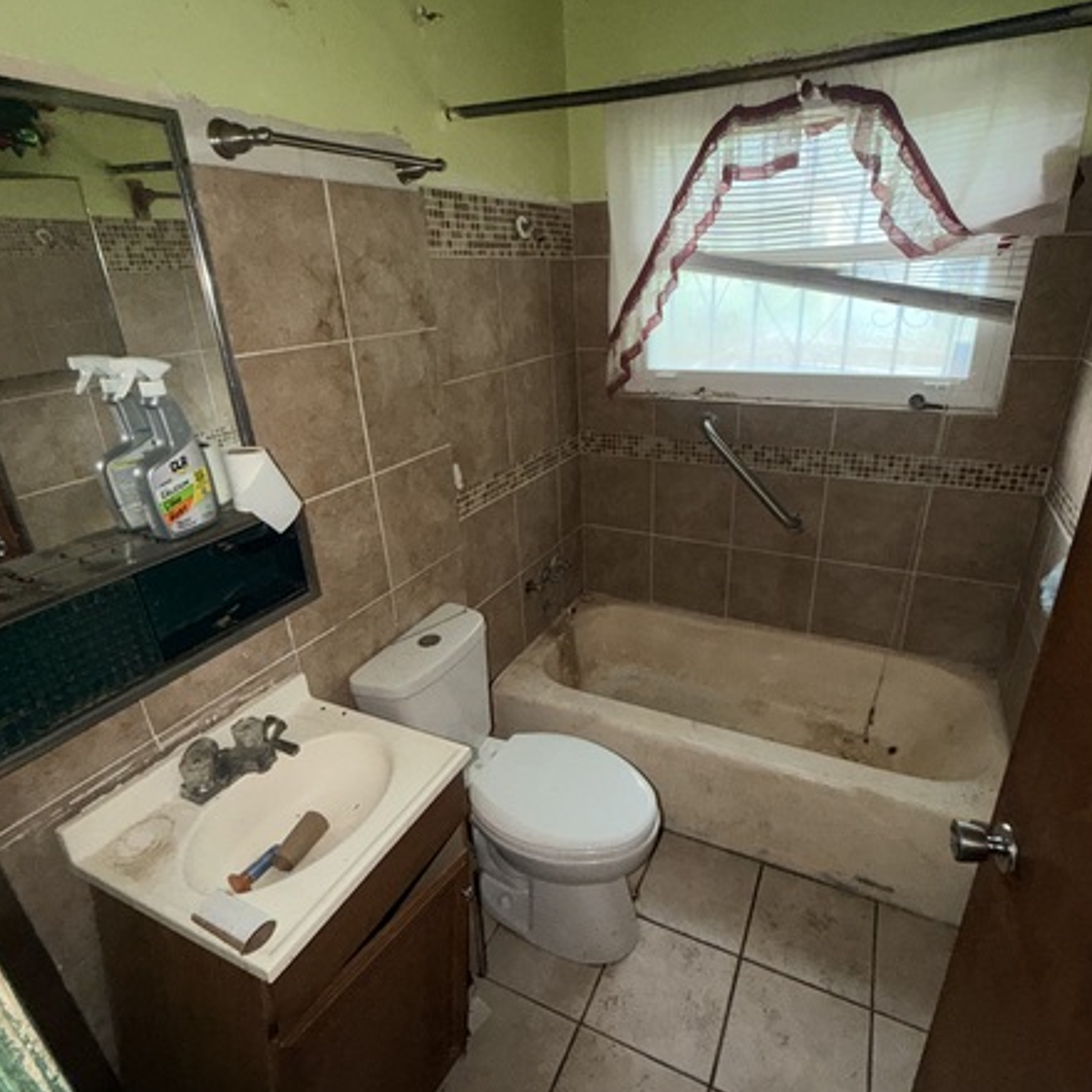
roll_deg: +1.9
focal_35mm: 18
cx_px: 578
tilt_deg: -23.4
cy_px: 544
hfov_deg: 80.6
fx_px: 642
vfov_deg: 80.7
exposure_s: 1/60
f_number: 2.2
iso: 100
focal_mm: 2.22
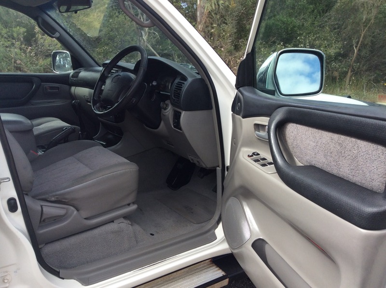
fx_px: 356
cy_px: 144
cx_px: 193
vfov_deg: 44.1
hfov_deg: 56.9
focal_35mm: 32
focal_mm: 3.3
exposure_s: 1/545
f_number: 2.4
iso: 32
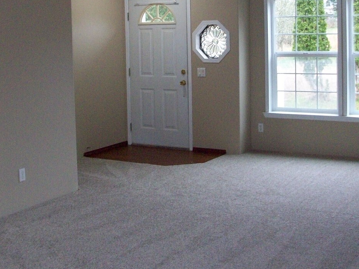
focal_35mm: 58
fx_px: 601
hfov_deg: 33.2
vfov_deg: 24.7
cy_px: 48
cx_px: 187
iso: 200
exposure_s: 1/60
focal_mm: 5.7
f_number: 2.8
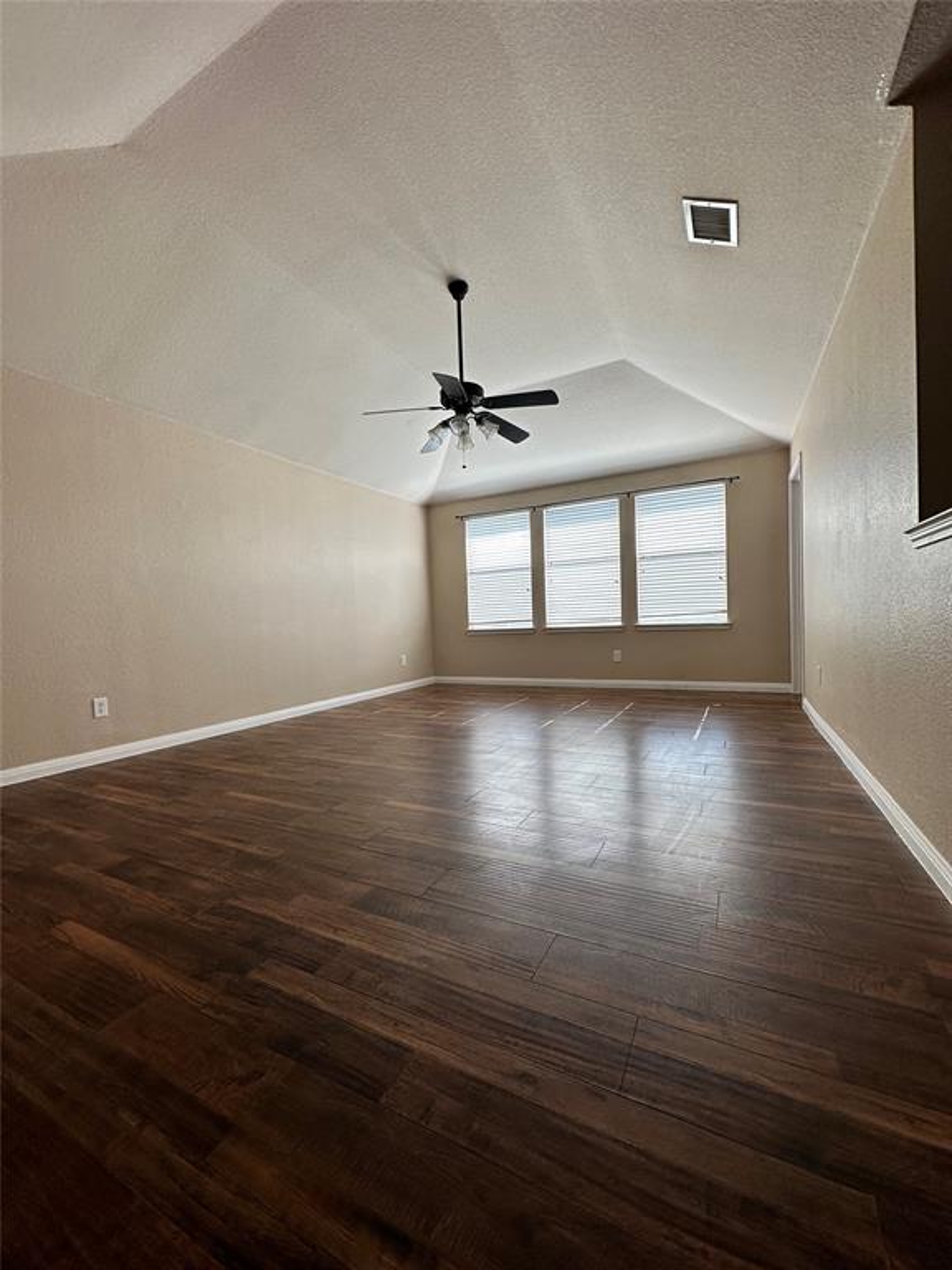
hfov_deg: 85.7
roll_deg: +1.0
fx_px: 513
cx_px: 476
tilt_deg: -1.9
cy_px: 635
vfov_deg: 102.1
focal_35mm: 14
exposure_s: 1/99
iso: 40
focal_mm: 2.22
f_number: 2.2
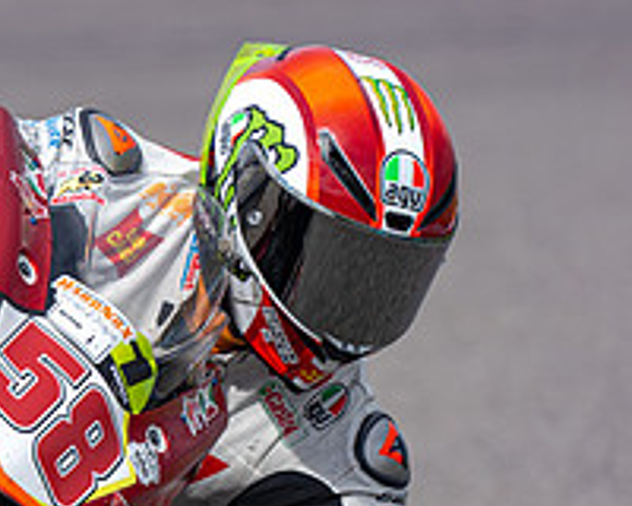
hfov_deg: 1.0
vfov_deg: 0.8
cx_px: 2
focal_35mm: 1849
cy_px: 473
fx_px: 34585
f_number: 6.3
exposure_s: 1/1250
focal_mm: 600
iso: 200
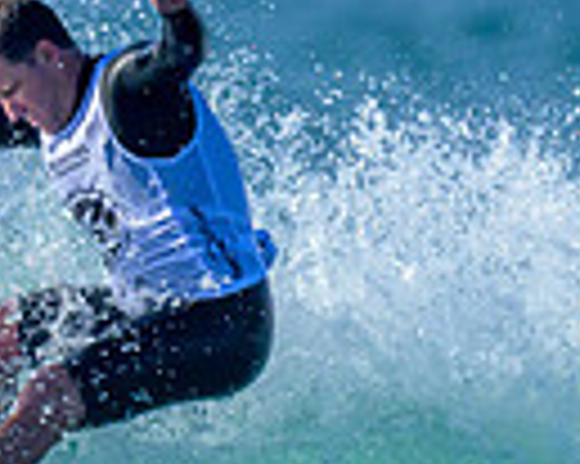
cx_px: -267
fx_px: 79898
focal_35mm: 4658
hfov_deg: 0.4
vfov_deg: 0.3
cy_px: 501
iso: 280
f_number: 6.3
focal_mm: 800
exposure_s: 1/2000
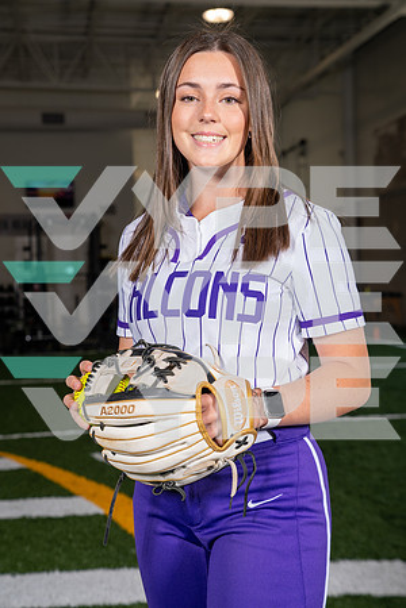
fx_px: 1049
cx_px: 203
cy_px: 304
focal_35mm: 62
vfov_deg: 32.4
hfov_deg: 21.9
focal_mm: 62
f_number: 5.6
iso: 200
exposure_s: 1/200
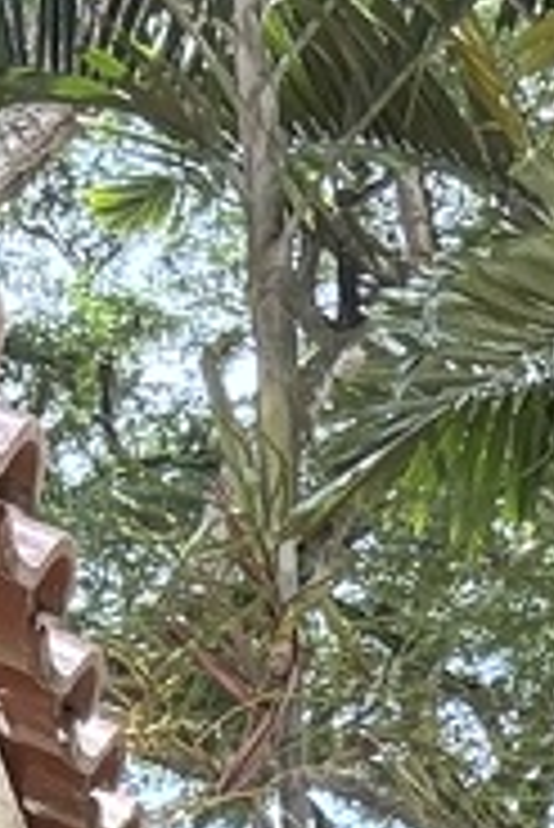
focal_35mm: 133
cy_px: 1652
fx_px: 3064
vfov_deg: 13.3
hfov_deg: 10.3
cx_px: 248
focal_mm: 2.69
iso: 50
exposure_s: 1/121
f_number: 1.9
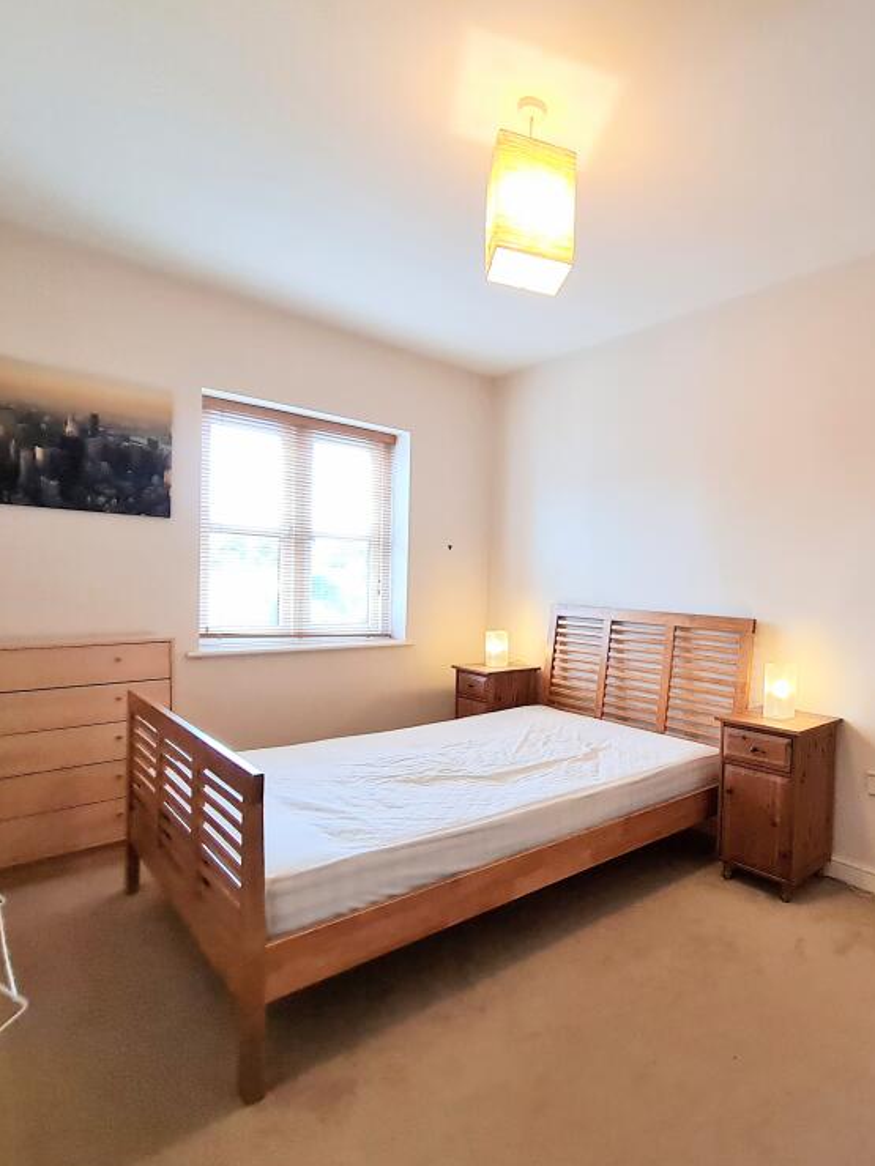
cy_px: 600
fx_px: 607
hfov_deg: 67.6
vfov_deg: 87.7
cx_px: 643
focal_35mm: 18
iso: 250
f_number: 2.2
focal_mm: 1.74
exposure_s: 1/50
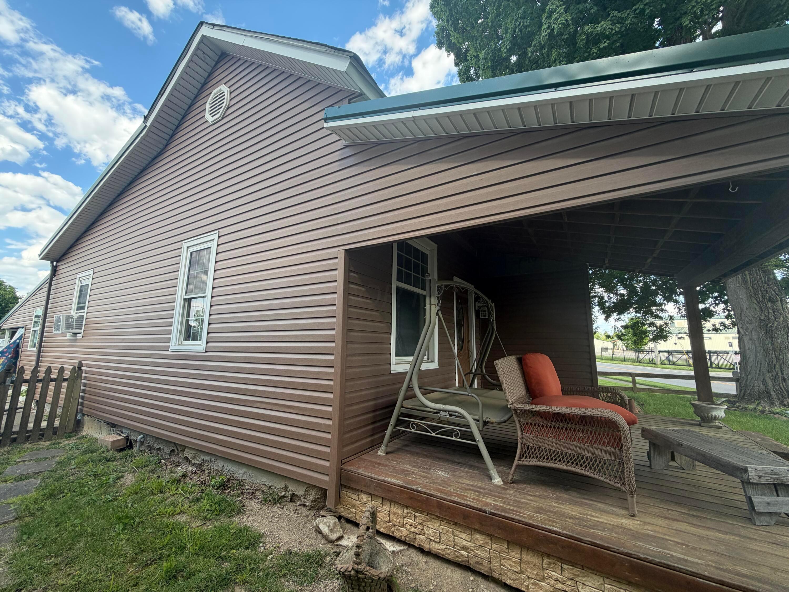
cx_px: 394
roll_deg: -0.2
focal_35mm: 14
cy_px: 296
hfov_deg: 102.1
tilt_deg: +8.2
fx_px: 319
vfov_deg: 85.7
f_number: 2.2
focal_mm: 2.22
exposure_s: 1/246
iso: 40
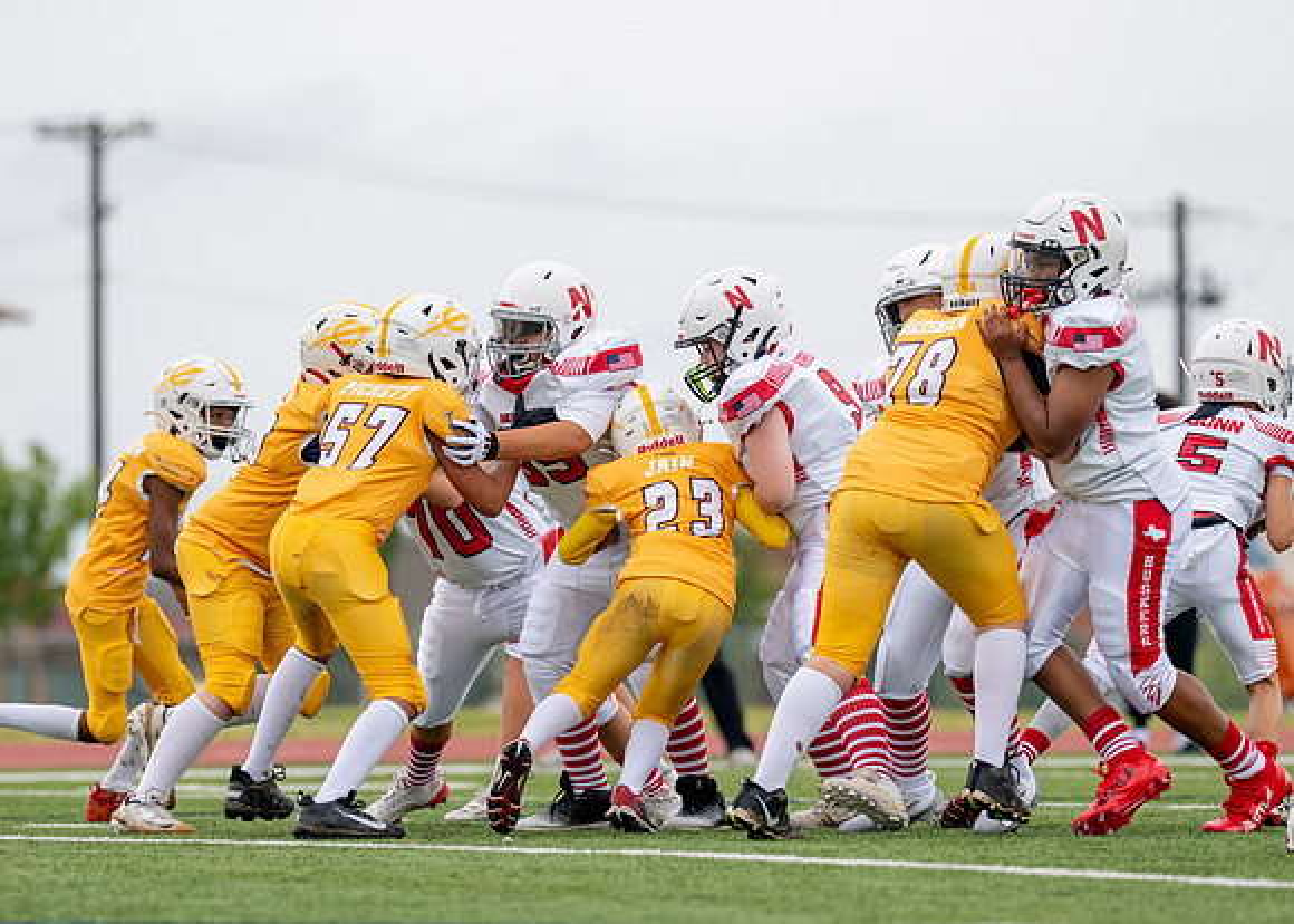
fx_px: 12197
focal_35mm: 332
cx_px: 586
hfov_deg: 6.1
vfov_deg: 4.3
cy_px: 535
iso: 320
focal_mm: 200
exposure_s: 1/2000
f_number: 2.8
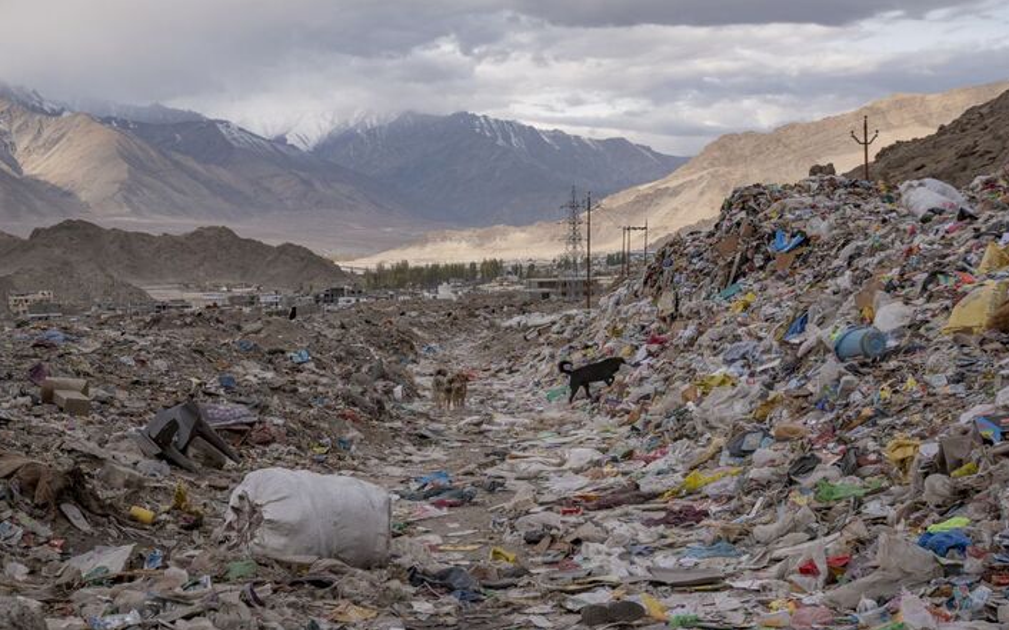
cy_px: 294
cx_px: 502
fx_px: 1485
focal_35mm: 54
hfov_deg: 37.5
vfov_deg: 24.0
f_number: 8
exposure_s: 1/250
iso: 200
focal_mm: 52
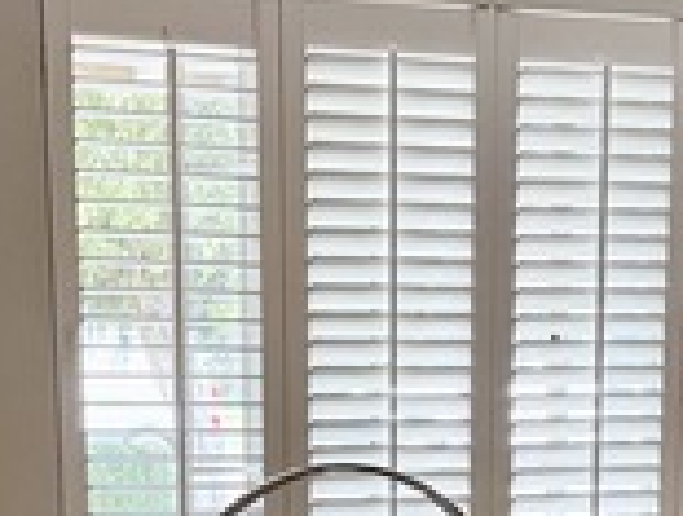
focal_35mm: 103
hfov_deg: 19.0
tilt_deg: -13.4
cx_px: 394
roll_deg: -0.1
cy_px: 772
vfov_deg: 13.6
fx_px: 2037
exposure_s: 1/128
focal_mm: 6.76
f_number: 1.78
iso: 200
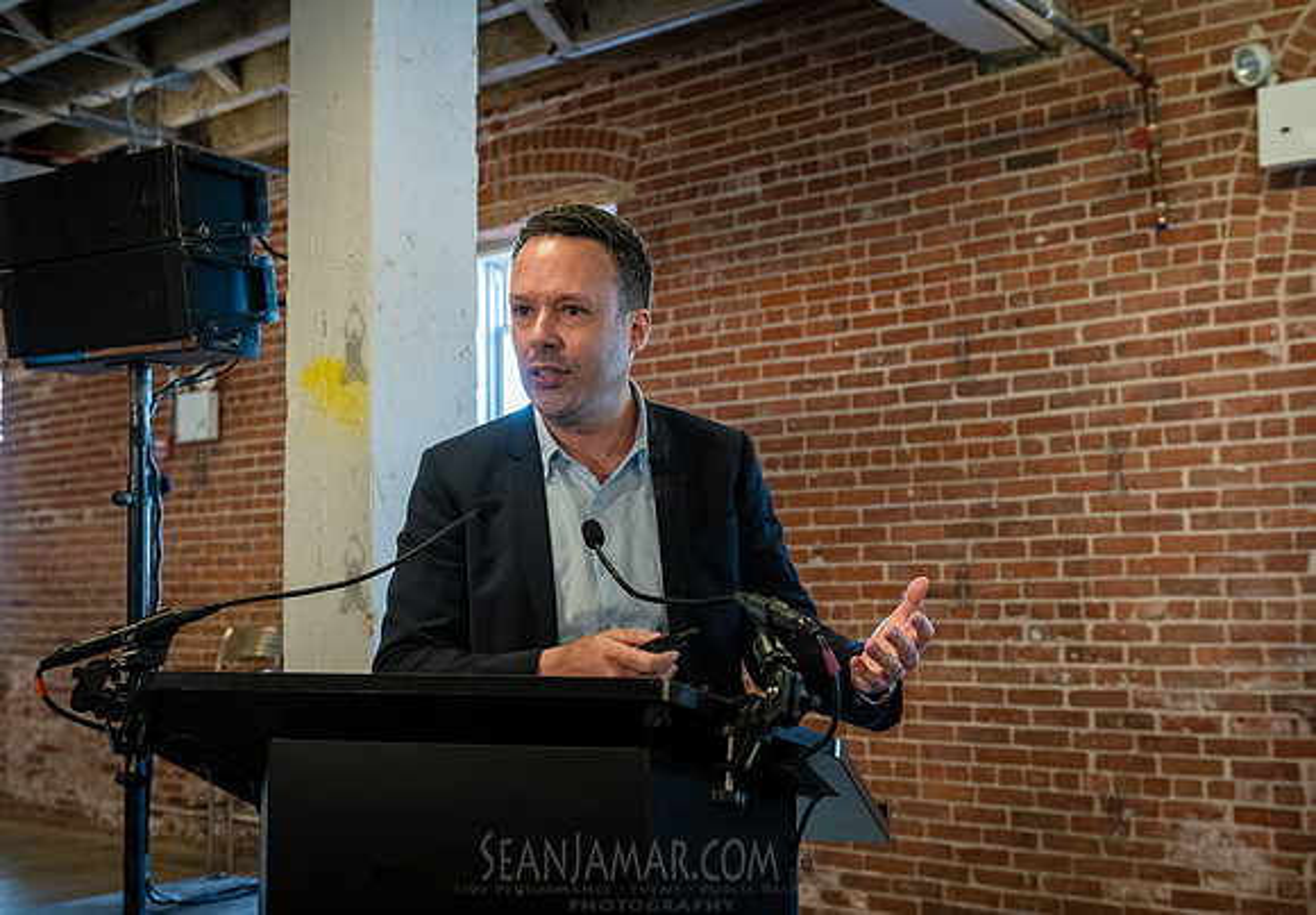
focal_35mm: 40
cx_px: 699
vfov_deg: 34.0
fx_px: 1497
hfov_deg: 47.4
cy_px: 457
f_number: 4.5
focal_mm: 38
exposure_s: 1/320
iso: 2500
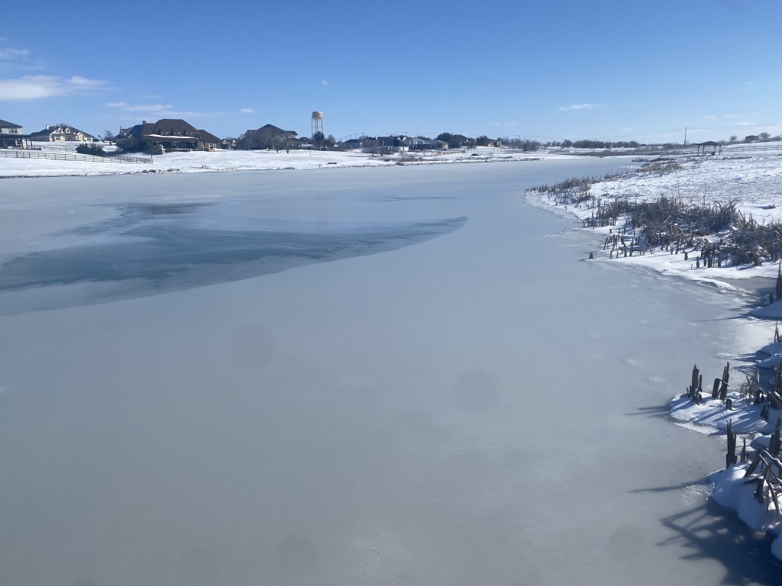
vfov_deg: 53.1
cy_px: 293
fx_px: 587
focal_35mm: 26
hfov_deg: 67.3
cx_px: 391
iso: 32
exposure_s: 1/7692
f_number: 1.8
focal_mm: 4.25
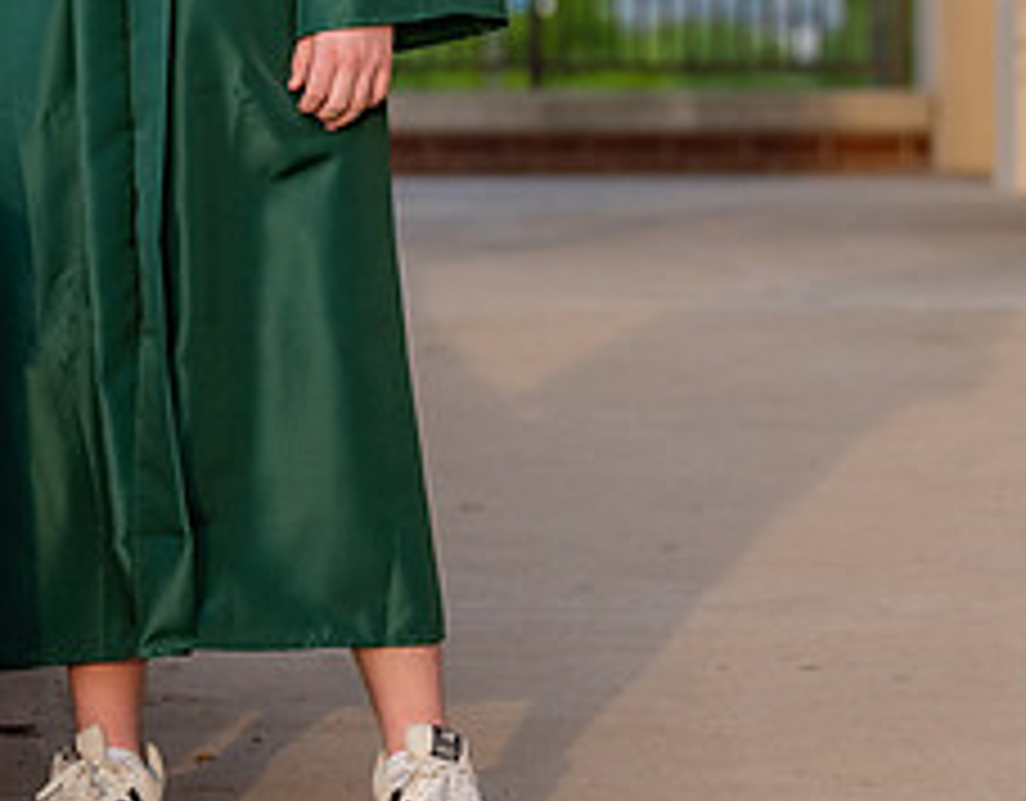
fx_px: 8212
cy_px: 25
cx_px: 233
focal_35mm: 273
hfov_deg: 7.1
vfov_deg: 5.6
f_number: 2.8
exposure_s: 1/1000
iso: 400
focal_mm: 88
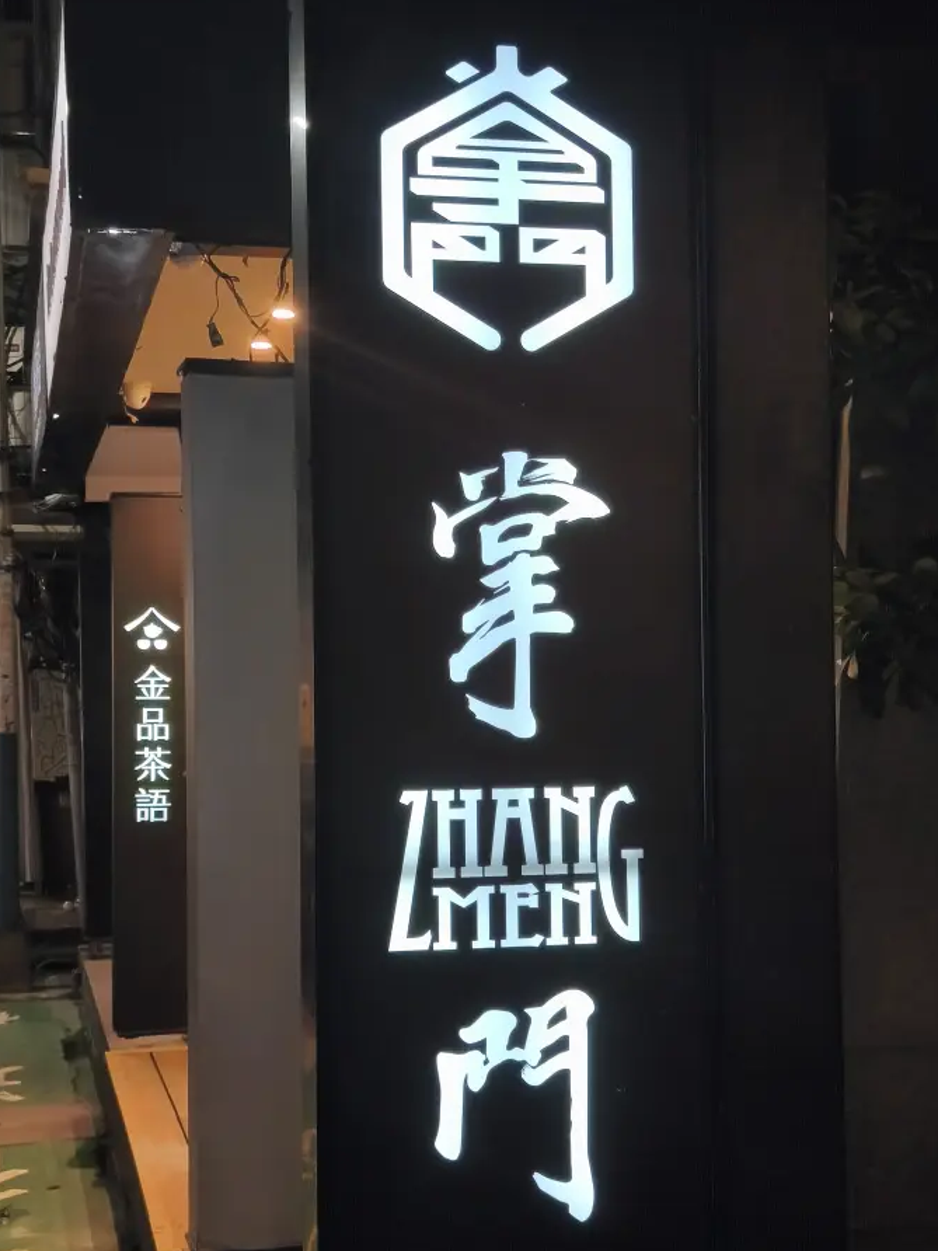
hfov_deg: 26.6
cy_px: 661
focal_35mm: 55
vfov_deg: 34.9
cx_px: 498
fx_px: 1987
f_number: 1.65
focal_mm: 6.18
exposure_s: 1/120
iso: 320
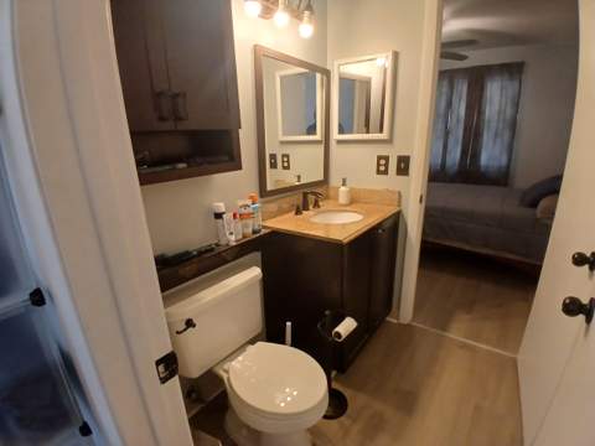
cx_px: 298
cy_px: 223
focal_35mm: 17
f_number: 2.2
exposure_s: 1/30
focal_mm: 1.4
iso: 125
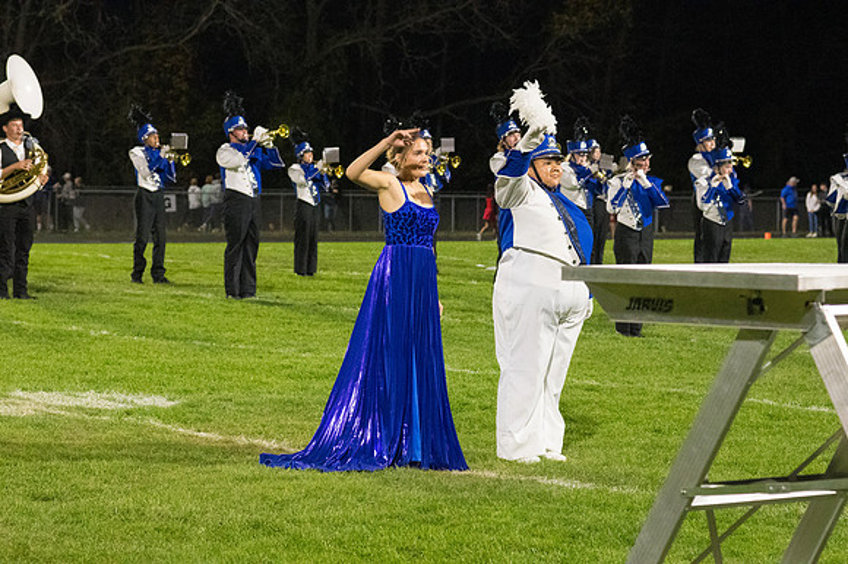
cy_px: 282
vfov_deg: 9.9
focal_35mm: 138
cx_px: 424
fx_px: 3249
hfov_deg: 14.9
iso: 5000
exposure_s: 1/400
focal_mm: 92
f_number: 5
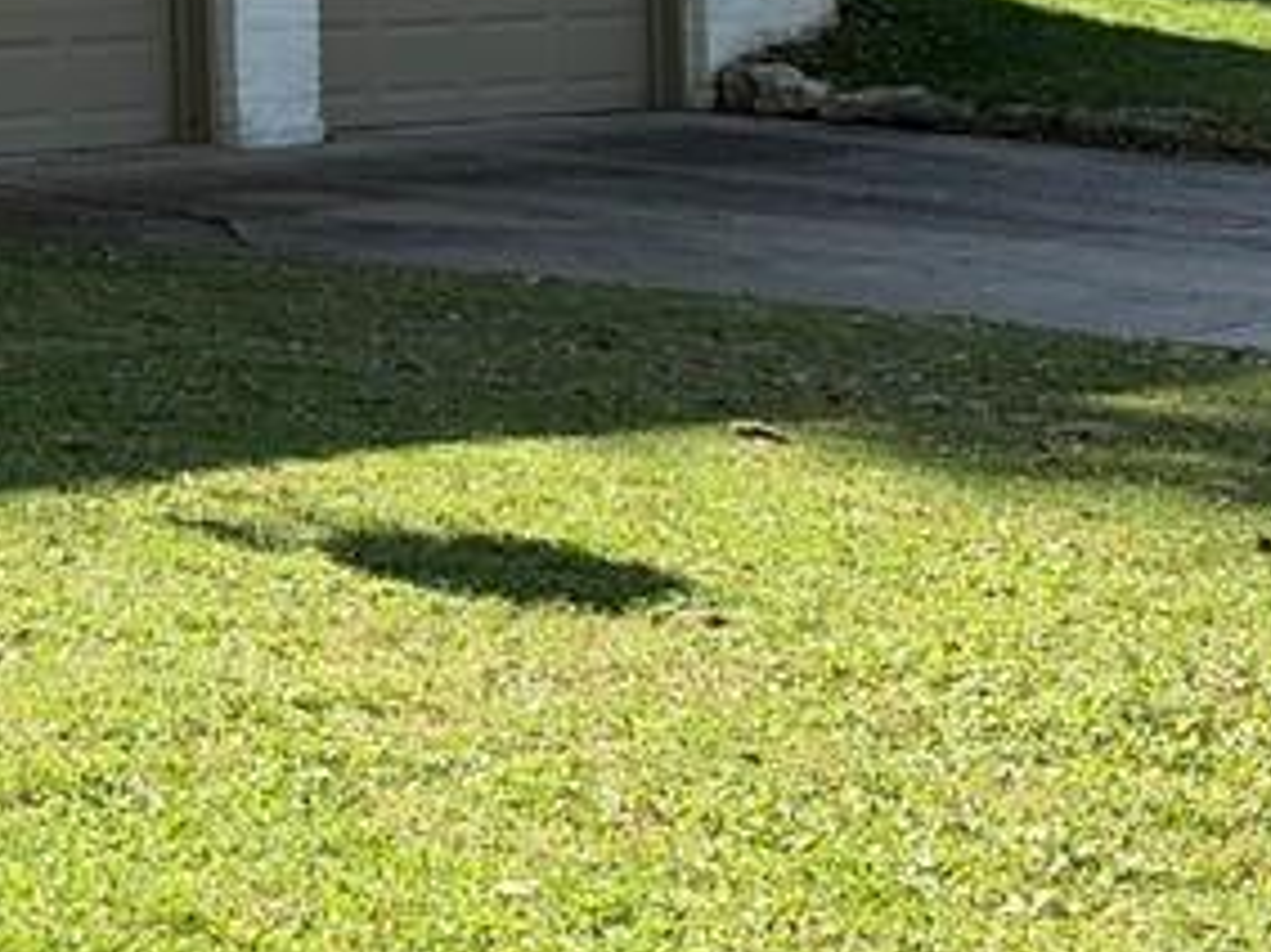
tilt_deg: +4.6
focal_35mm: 123
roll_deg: +0.5
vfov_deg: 11.4
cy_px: -575
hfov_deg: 14.4
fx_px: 4514
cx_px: -898
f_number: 1.8
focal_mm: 6.93
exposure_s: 1/1575
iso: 100
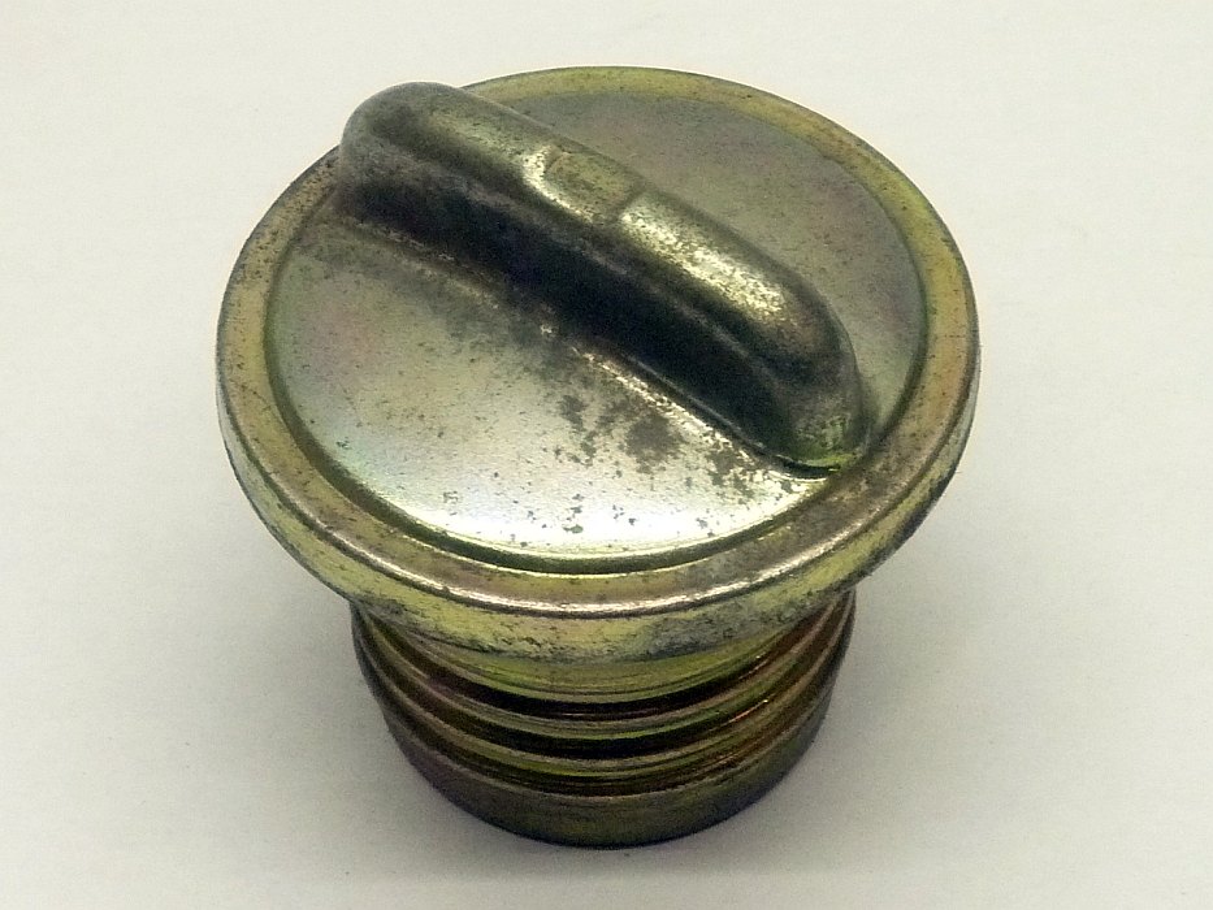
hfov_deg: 27.0
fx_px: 2523
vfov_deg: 20.4
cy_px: 455
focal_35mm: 72
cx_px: 606
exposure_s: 1/40
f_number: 4.1
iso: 400
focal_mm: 11.9
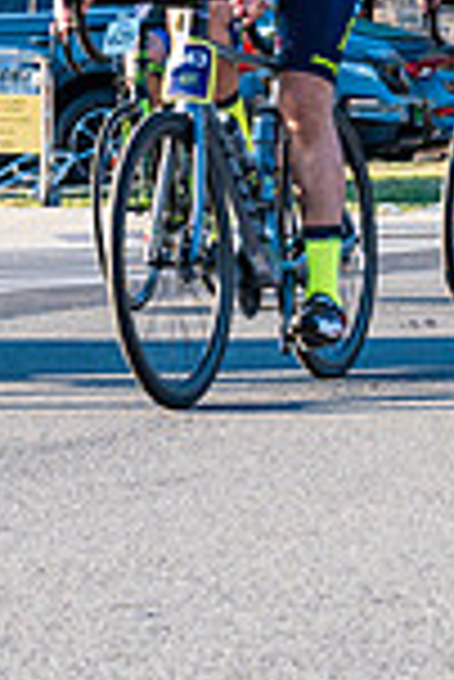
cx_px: 202
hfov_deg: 5.1
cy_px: 90
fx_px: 5058
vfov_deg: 7.7
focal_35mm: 268
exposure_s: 1/250
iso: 400
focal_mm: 70
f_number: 6.3
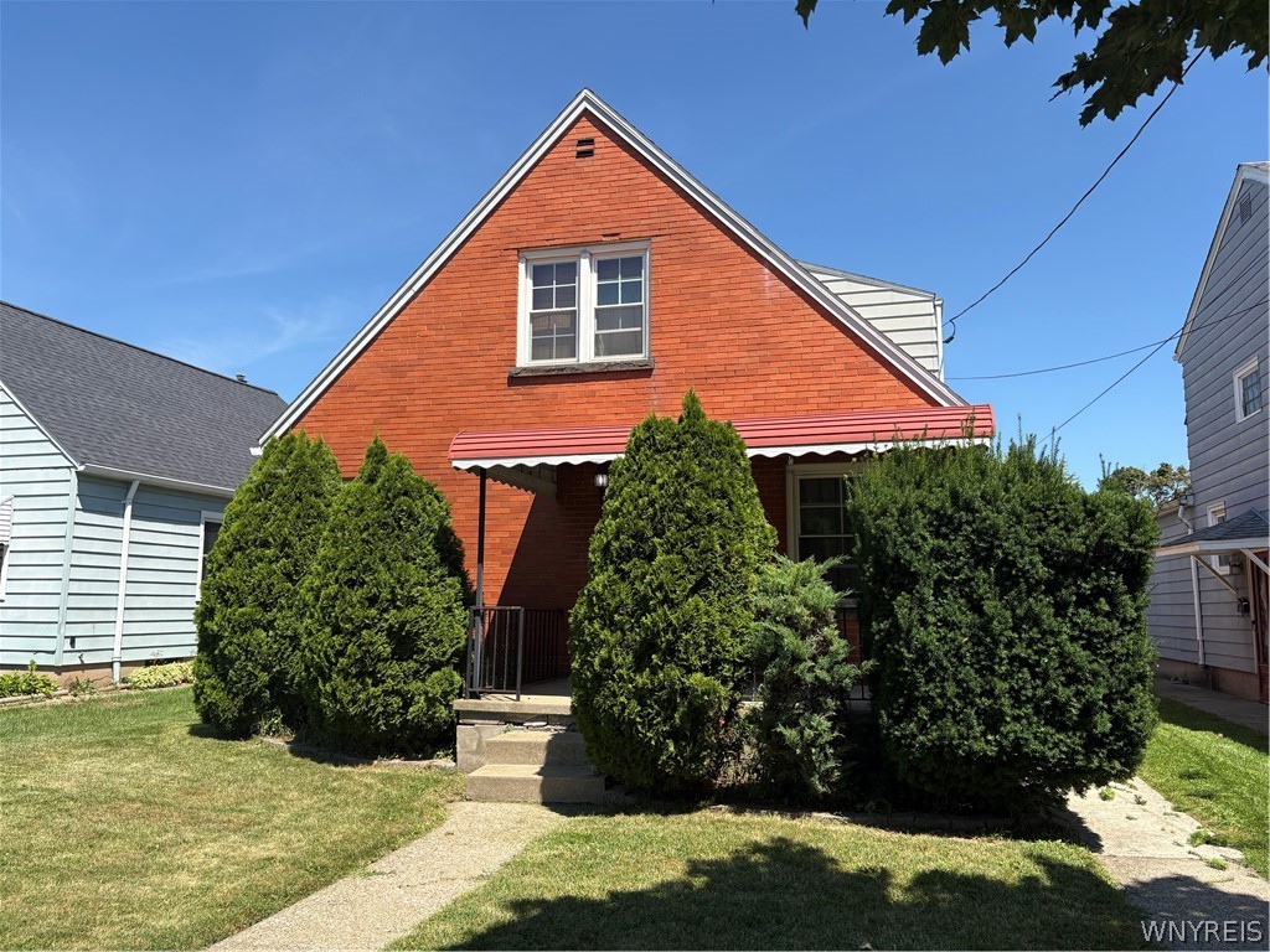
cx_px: 635
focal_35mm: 26
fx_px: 954
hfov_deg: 67.3
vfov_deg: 53.1
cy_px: 476
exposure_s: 1/2283
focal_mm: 5.96
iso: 50
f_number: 1.6
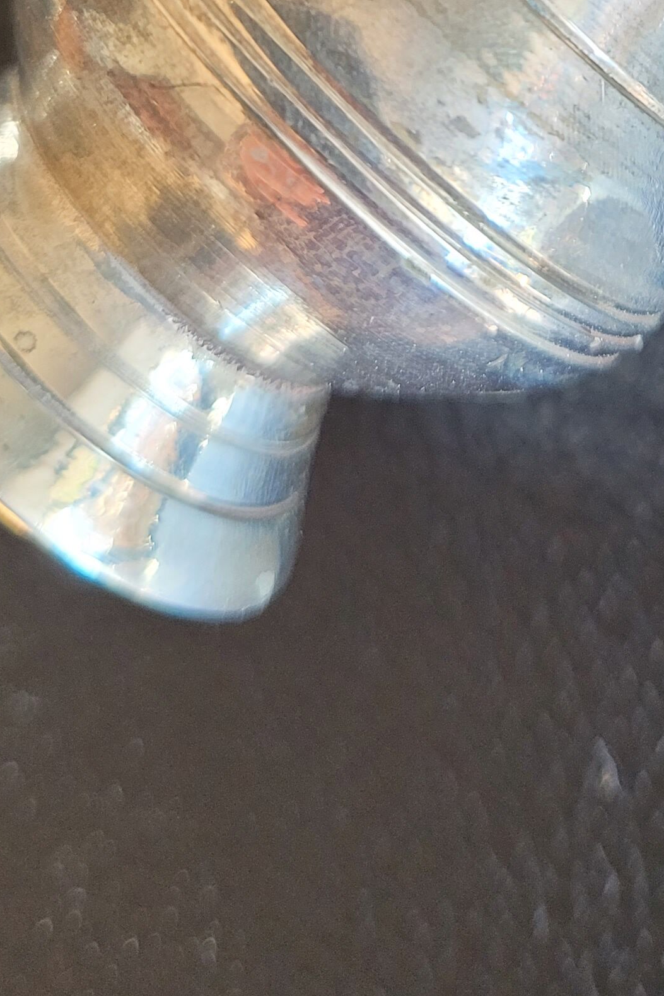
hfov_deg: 19.3
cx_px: 613
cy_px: -161
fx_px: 1909
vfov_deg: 26.4
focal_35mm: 69
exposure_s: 1/100
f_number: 1.8
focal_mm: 5.4
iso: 320
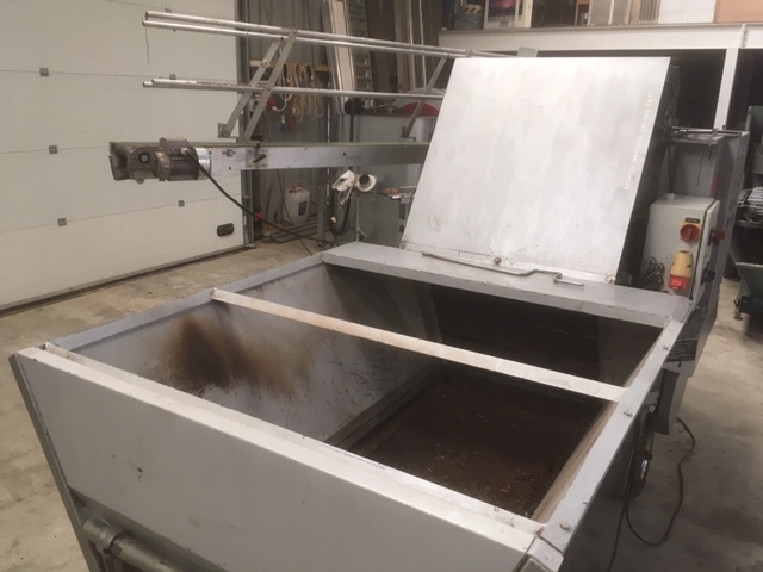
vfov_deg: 48.2
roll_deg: -2.4
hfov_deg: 61.7
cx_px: 382
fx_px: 639
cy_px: 286
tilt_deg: -17.5
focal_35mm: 29
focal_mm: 4.15
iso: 64
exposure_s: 1/33
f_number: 2.2
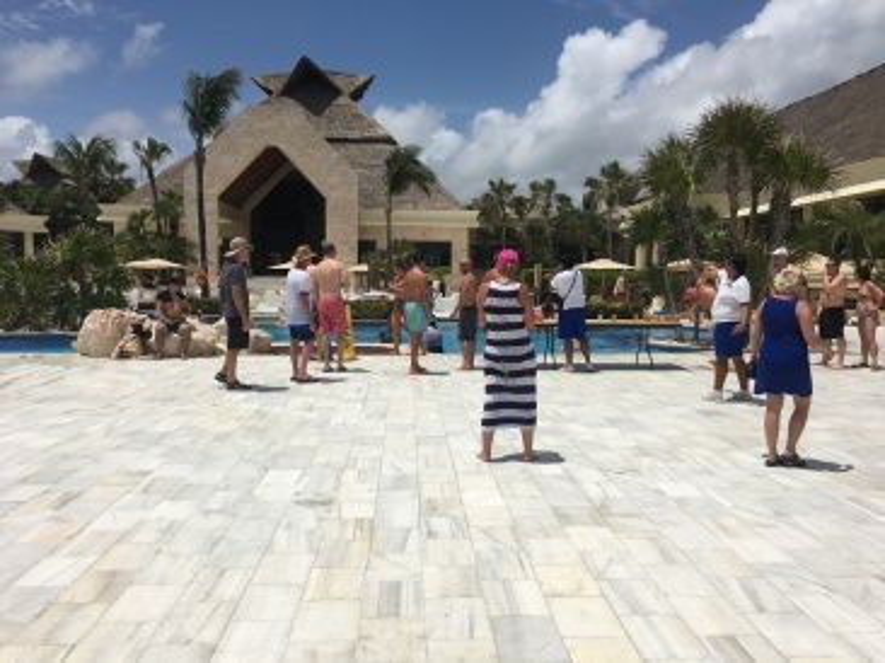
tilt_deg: -1.7
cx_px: 442
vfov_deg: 48.2
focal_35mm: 29
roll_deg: -0.4
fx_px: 741
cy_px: 332
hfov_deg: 61.7
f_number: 2.2
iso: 25
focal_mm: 4.15
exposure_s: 1/4274
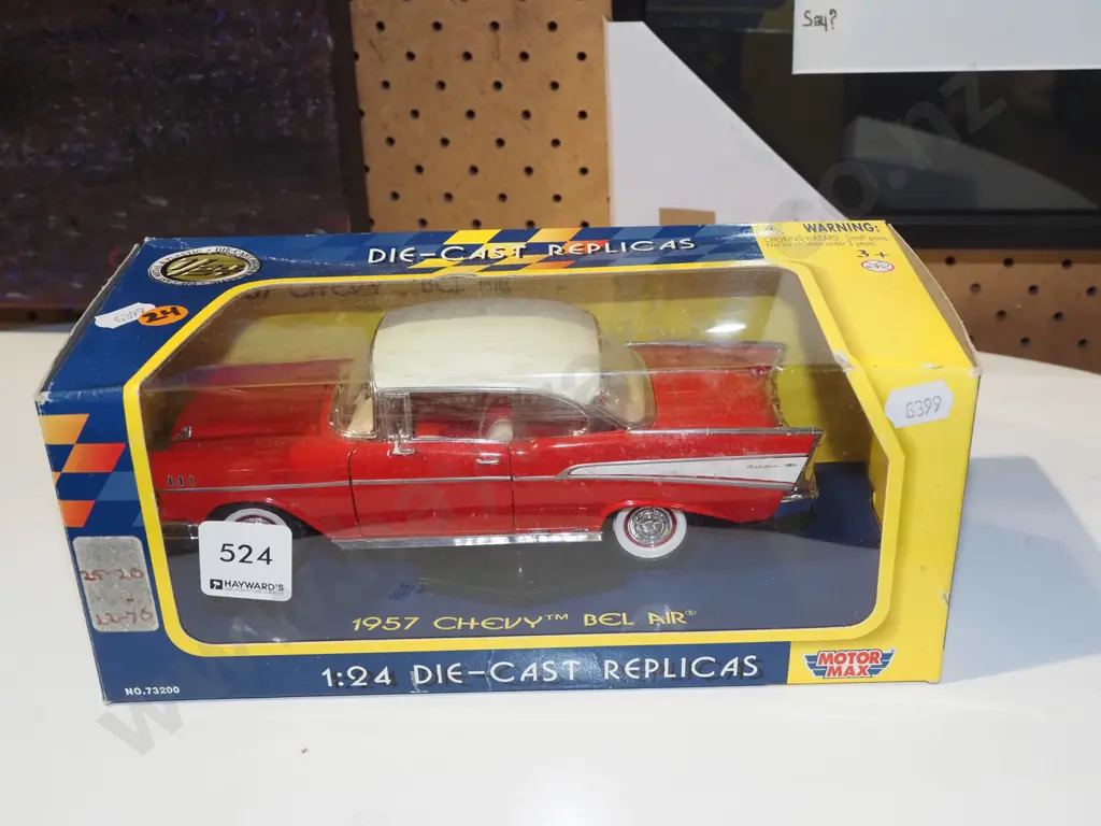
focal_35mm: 42
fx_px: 1336
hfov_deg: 44.8
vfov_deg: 34.3
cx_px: 550
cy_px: 413
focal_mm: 21
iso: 2000
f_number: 5.6
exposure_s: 1/200
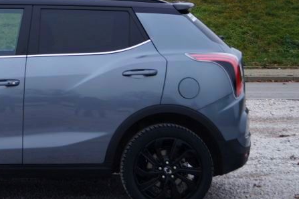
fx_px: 997
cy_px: 16
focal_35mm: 120
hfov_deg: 16.6
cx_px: -17
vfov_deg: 11.3
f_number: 5
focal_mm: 35
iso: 125
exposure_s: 1/60
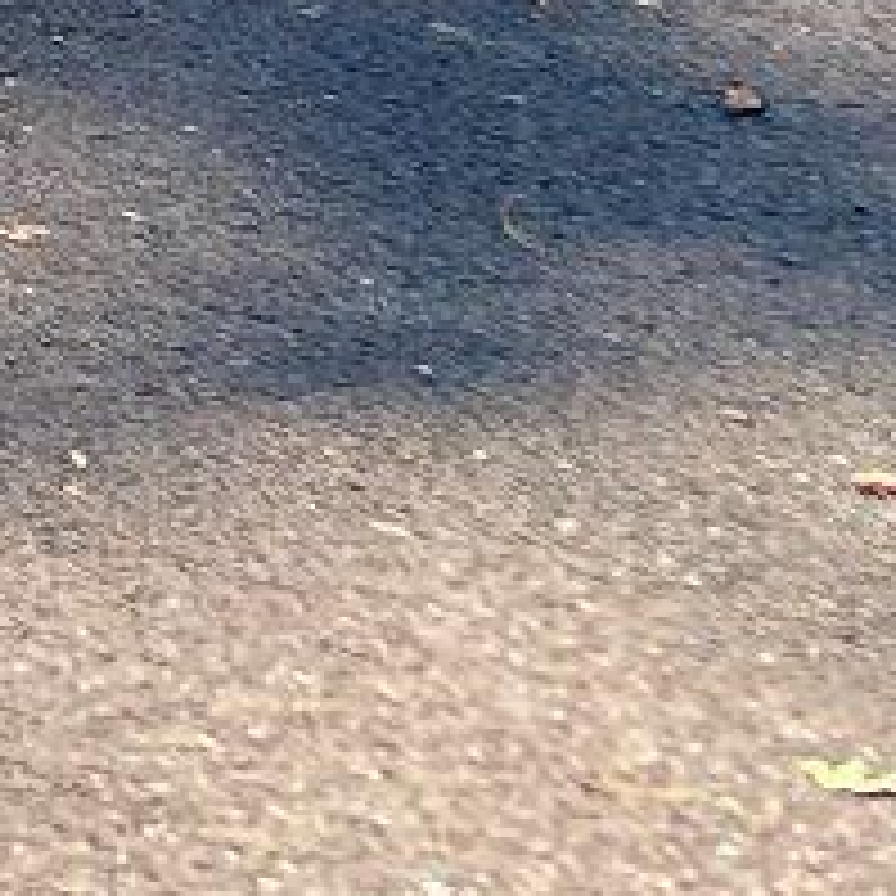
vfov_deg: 6.6
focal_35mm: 218
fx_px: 6384
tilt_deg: -0.8
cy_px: -2472
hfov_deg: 5.9
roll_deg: +0.2
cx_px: -3390
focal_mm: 6.86
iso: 80
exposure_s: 1/368
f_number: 1.78
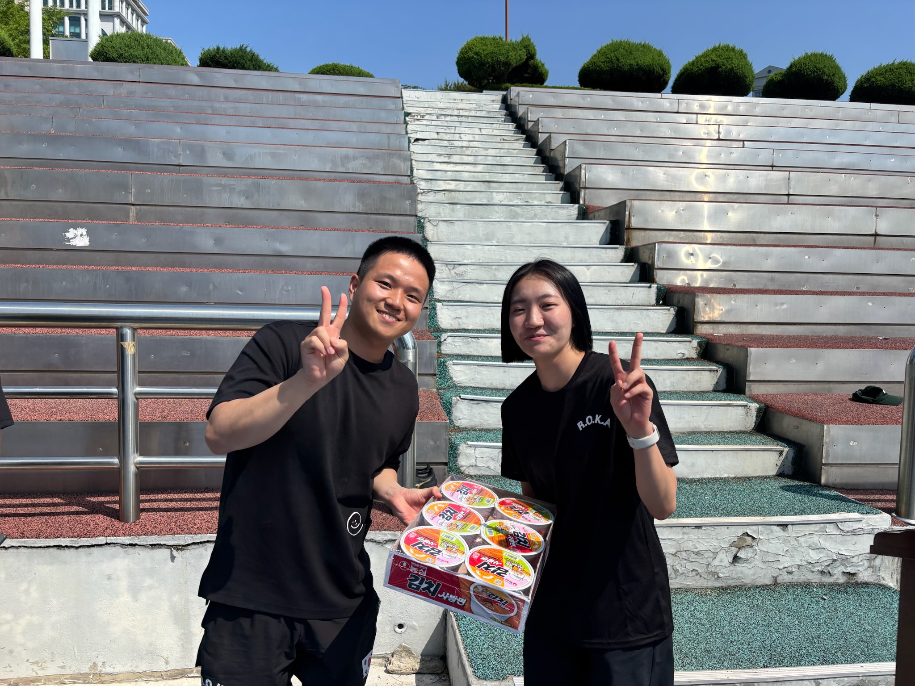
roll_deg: -0.9
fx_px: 687
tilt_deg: -5.9
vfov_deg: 53.1
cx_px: 458
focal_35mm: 26
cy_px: 343
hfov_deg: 67.3
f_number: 1.6
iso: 50
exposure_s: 1/3937
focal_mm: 5.96
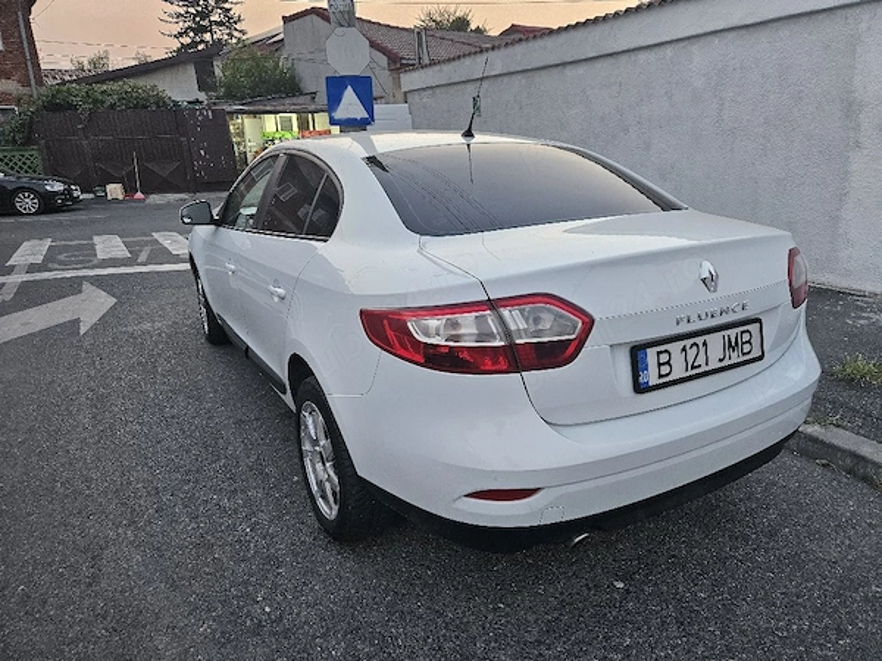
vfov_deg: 58.9
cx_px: 441
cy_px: 330
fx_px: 586
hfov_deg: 73.9
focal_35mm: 23
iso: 250
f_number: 1.8
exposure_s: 1/101
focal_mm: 5.4
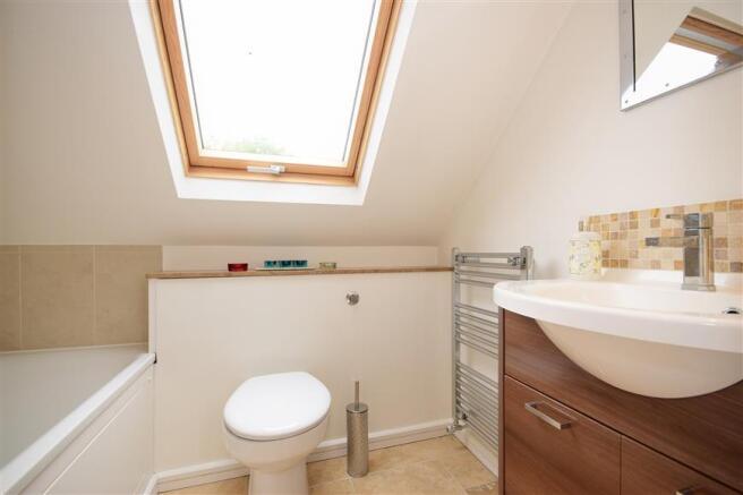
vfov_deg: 72.0
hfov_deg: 95.0
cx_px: 372
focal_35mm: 16
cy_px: 248
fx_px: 340
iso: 400
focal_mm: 11
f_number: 9
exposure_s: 1/100
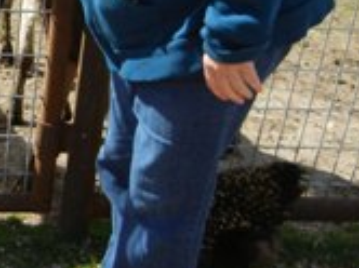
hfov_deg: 19.1
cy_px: 65
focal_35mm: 94
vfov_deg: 15.6
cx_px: -123
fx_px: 973
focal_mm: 5.4
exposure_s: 1/918
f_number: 3.5
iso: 160
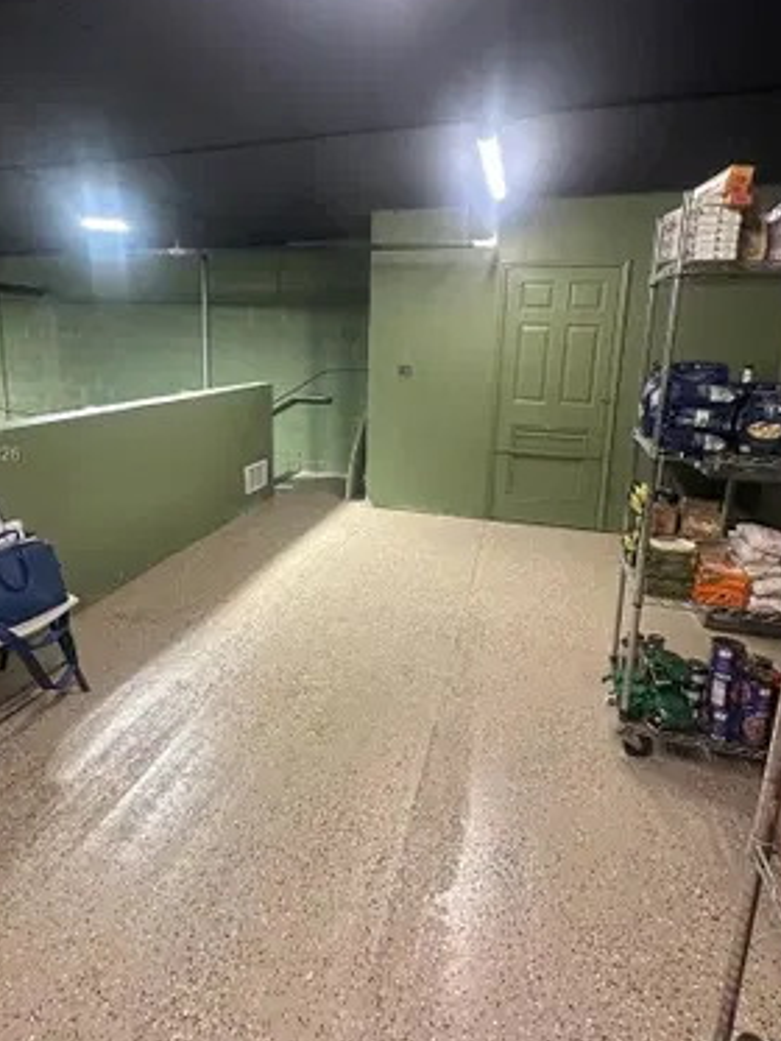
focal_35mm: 20
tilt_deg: -10.0
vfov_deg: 81.4
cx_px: 349
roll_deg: -1.8
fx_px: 601
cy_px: 456
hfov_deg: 65.8
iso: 320
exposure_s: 1/120
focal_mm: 2.22
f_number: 2.2
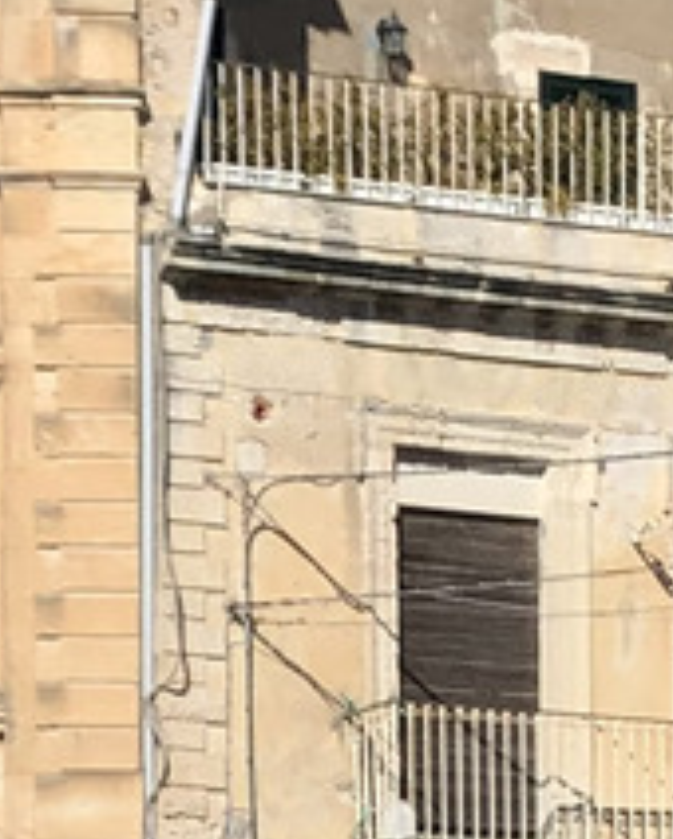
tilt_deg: +3.3
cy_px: 1251
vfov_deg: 9.1
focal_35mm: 206
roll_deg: +1.3
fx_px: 5122
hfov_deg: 7.5
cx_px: 162
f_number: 1.8
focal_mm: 4
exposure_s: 1/4425
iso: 20
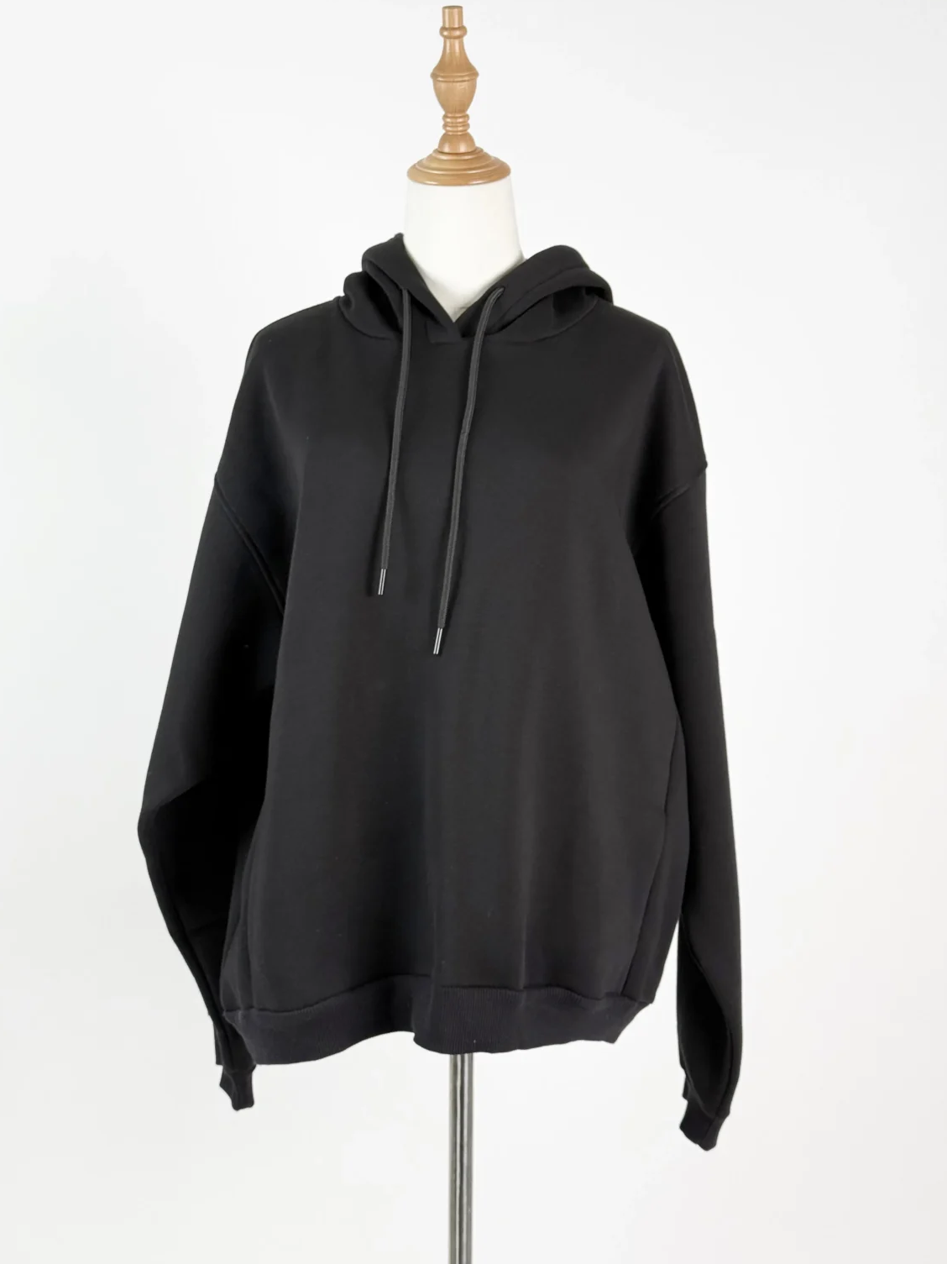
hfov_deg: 29.7
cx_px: 474
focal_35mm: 49
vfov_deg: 38.9
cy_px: 620
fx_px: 1788
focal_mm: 6.76
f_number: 1.78
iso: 50
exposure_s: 1/120
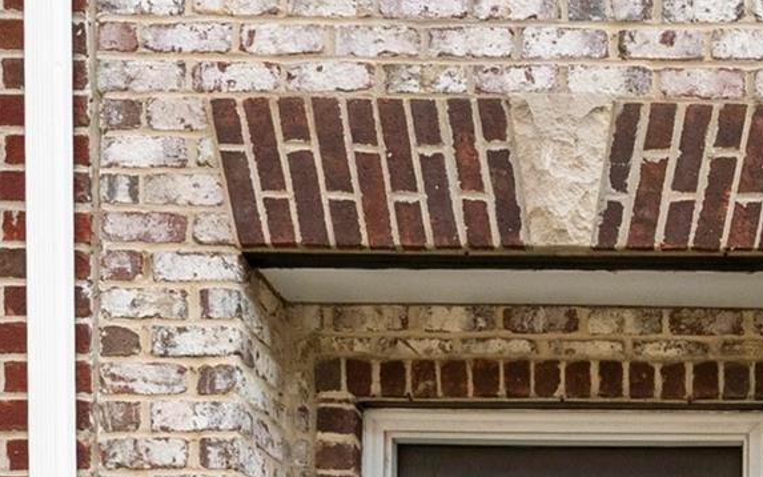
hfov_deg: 36.2
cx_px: 739
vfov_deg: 21.6
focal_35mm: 51
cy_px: 695
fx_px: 1060
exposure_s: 1/640
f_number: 9
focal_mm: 14
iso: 2000
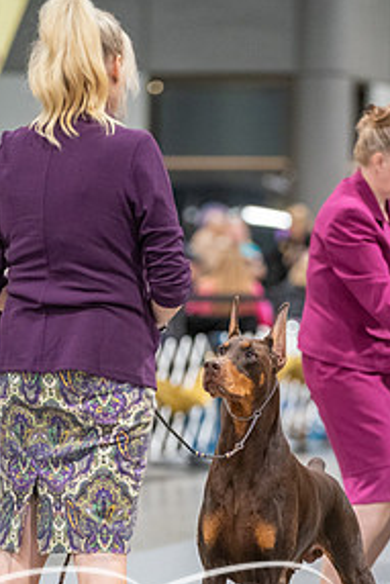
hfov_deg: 6.1
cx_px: 208
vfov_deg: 9.1
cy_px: 353
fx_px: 3652
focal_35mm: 225
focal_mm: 143
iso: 6400
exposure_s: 1/250
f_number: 2.8
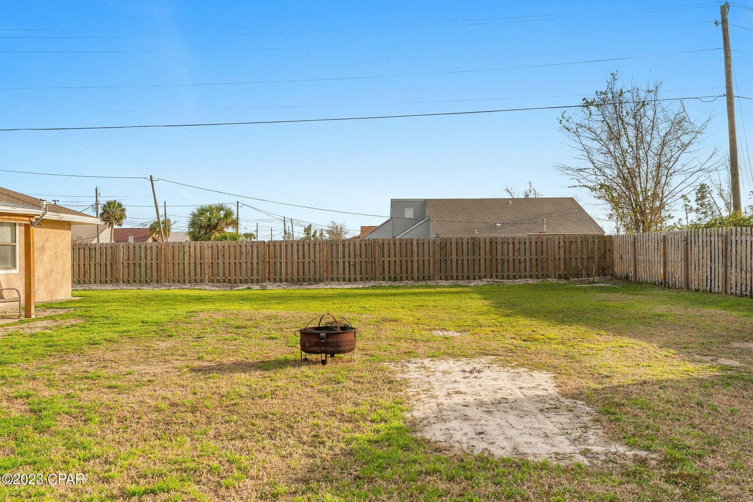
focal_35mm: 30
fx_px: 627
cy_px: 251
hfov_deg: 61.9
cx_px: 376
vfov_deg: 43.6
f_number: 8
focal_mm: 20
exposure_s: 1/40
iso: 100
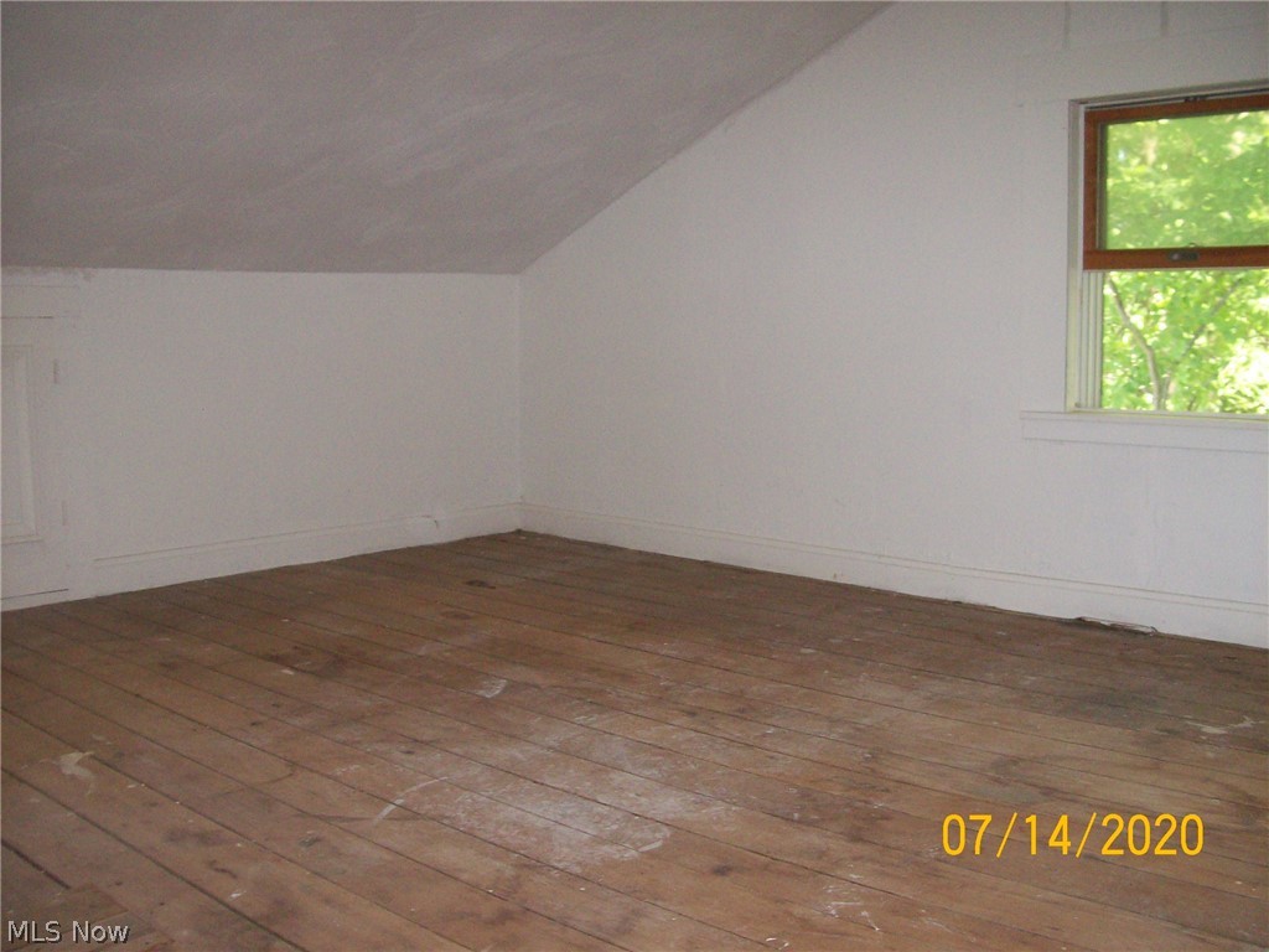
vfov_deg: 39.7
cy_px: 476
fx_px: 1320
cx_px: 634
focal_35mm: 36
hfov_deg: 51.4
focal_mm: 6
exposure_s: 1/32
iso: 140
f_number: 2.7
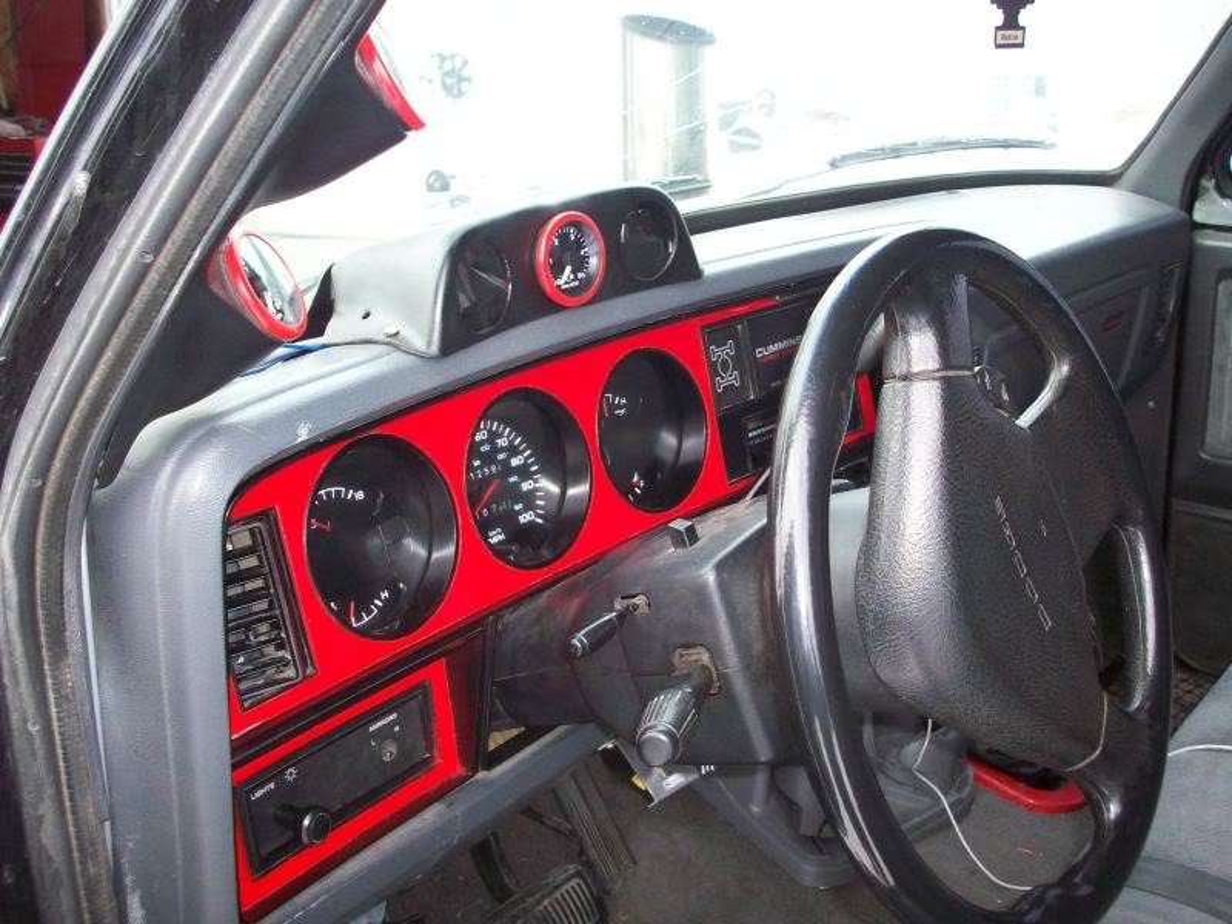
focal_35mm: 37
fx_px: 1317
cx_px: 616
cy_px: 462
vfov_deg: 38.7
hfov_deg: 50.1
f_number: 2.8
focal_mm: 6.2
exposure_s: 1/64
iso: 160
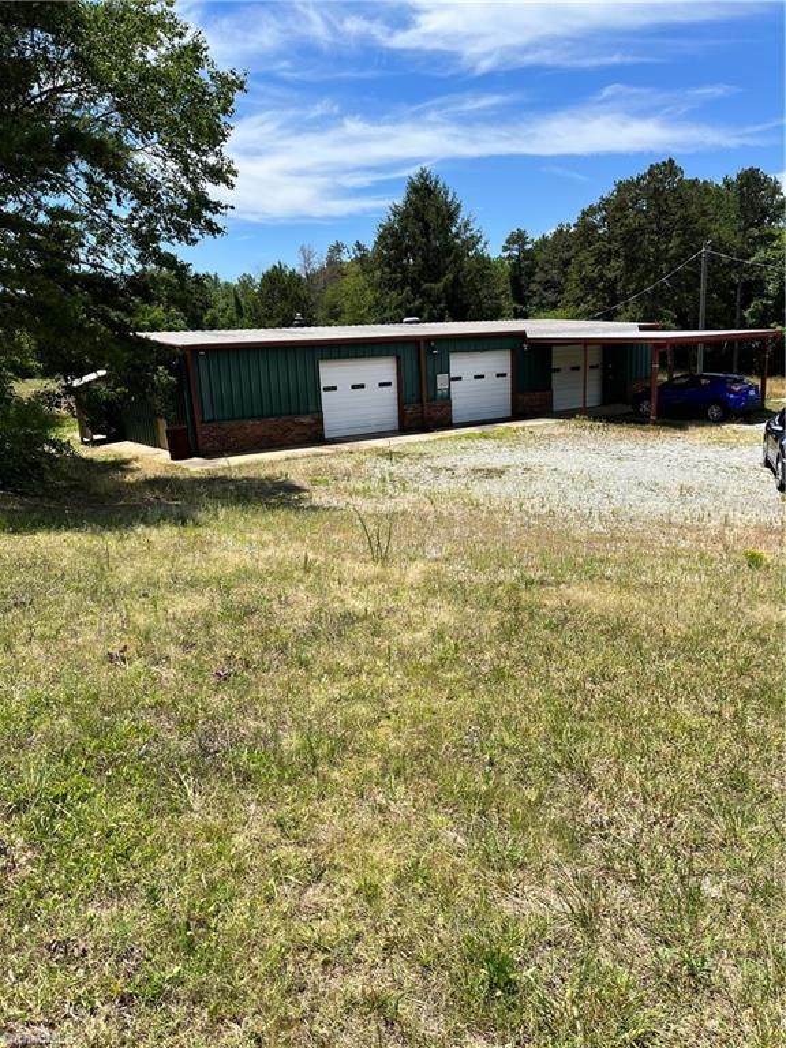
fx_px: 787
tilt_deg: -12.6
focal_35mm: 26
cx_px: 393
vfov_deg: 67.3
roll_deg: +3.1
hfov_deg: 53.1
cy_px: 524
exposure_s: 1/3135
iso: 50
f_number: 1.6
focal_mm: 5.1
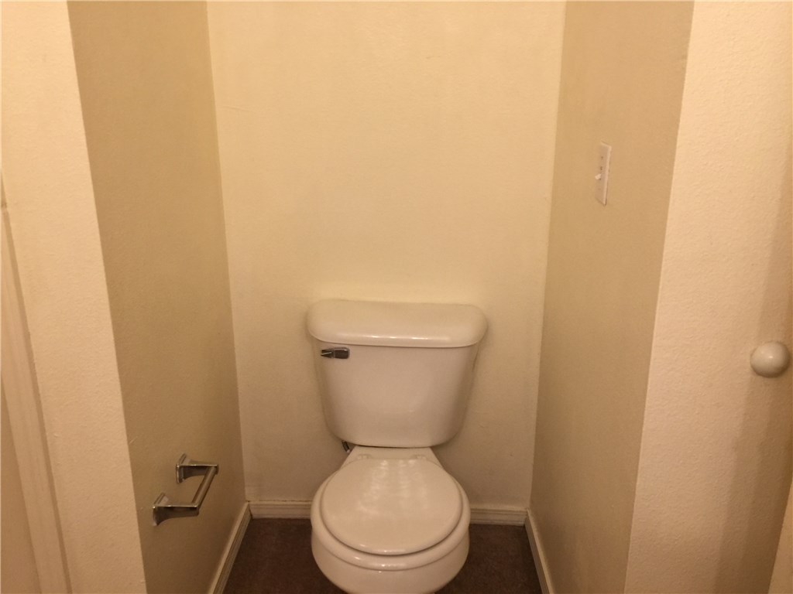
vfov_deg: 48.2
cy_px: 297
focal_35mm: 29
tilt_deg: -17.5
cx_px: 396
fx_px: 664
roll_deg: +0.1
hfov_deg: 61.7
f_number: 2.2
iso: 50
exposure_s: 1/30
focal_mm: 4.15
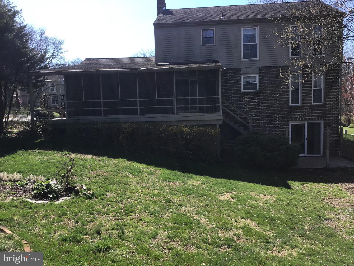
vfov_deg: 45.4
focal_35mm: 31
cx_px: 177
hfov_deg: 58.4
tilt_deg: -4.3
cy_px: 133
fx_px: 317
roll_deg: +1.4
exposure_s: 1/627
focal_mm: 3.3
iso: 25
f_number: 2.4
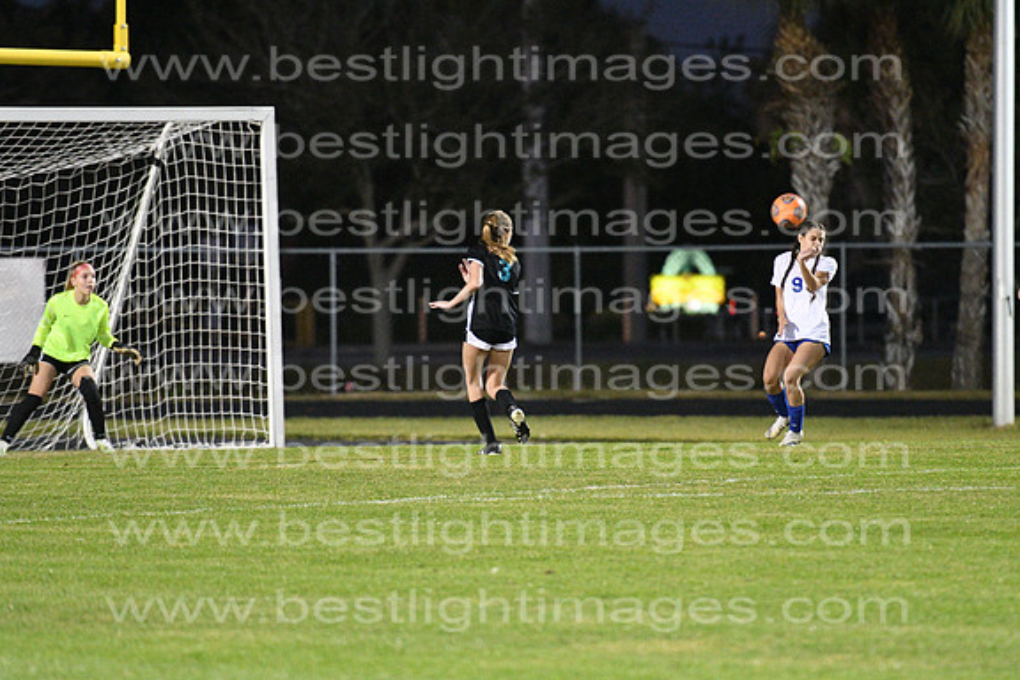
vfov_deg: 4.6
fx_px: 8556
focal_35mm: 302
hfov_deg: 6.8
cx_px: 508
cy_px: 339
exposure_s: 1/800
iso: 9000
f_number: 2.8
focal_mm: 200
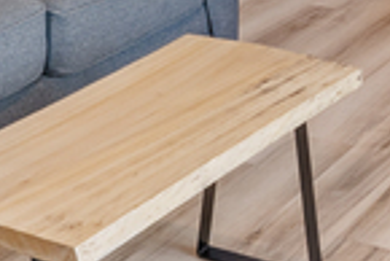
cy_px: -295
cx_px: 433
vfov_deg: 12.7
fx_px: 998
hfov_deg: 21.0
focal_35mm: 92
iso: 320
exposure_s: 1/30
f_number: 8
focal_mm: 13
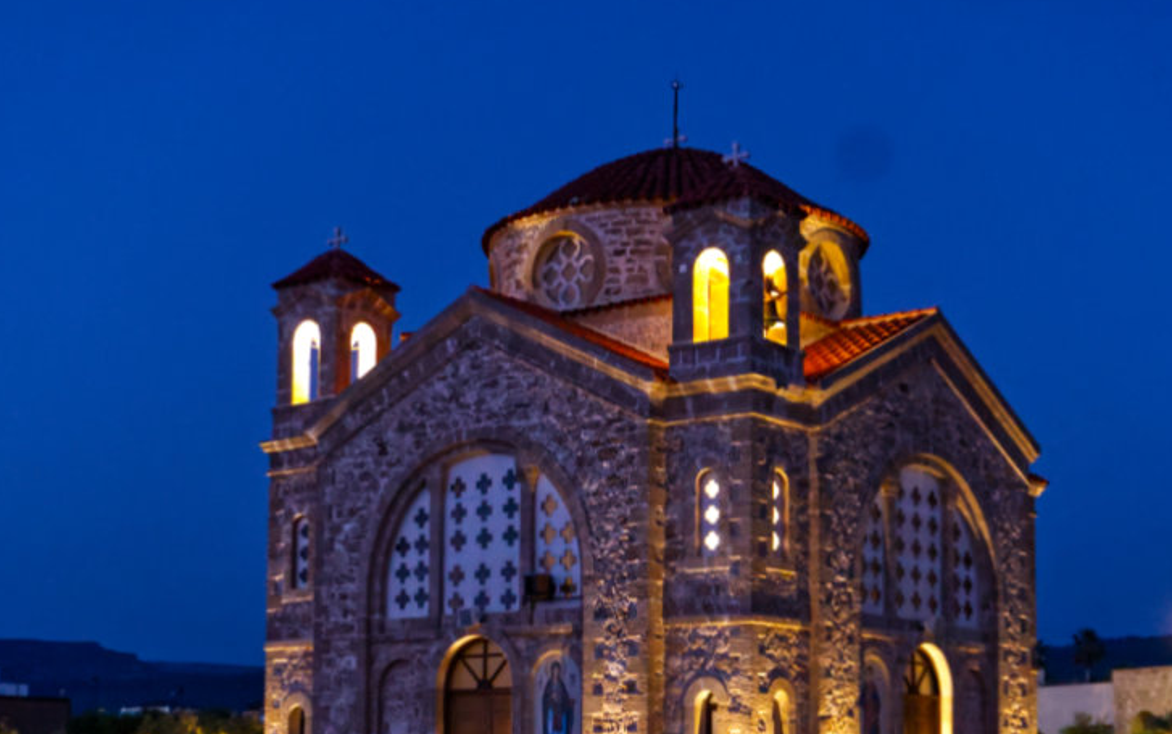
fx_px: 2132
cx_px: 637
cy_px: 514
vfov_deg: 19.4
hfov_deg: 30.7
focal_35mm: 67
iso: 6400
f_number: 5
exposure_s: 1/15
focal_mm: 31
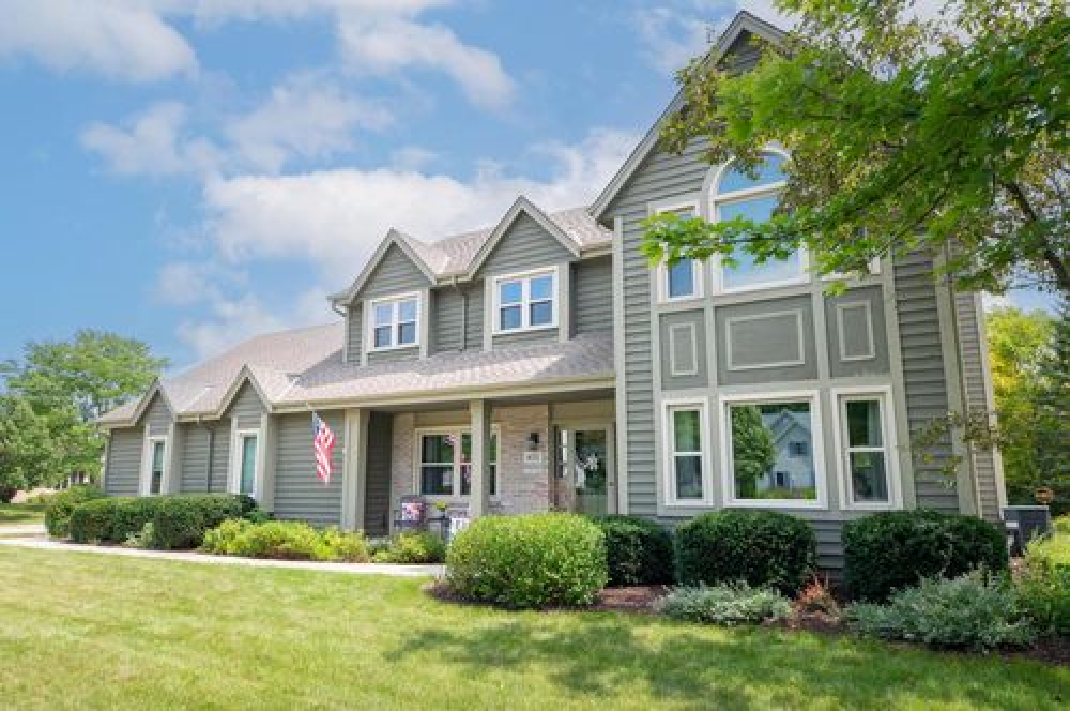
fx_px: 712
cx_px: 535
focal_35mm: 24
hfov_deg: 73.8
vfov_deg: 53.0
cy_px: 356
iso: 320
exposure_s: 1/320
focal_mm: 24
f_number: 8
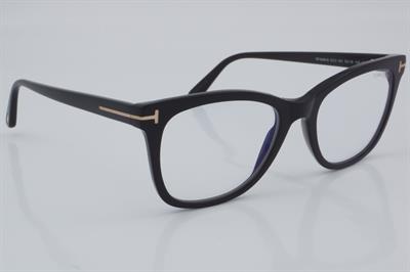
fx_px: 853
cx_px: 205
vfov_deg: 18.2
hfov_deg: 27.0
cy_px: 136
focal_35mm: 75
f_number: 32
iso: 100
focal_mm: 50
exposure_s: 1/4
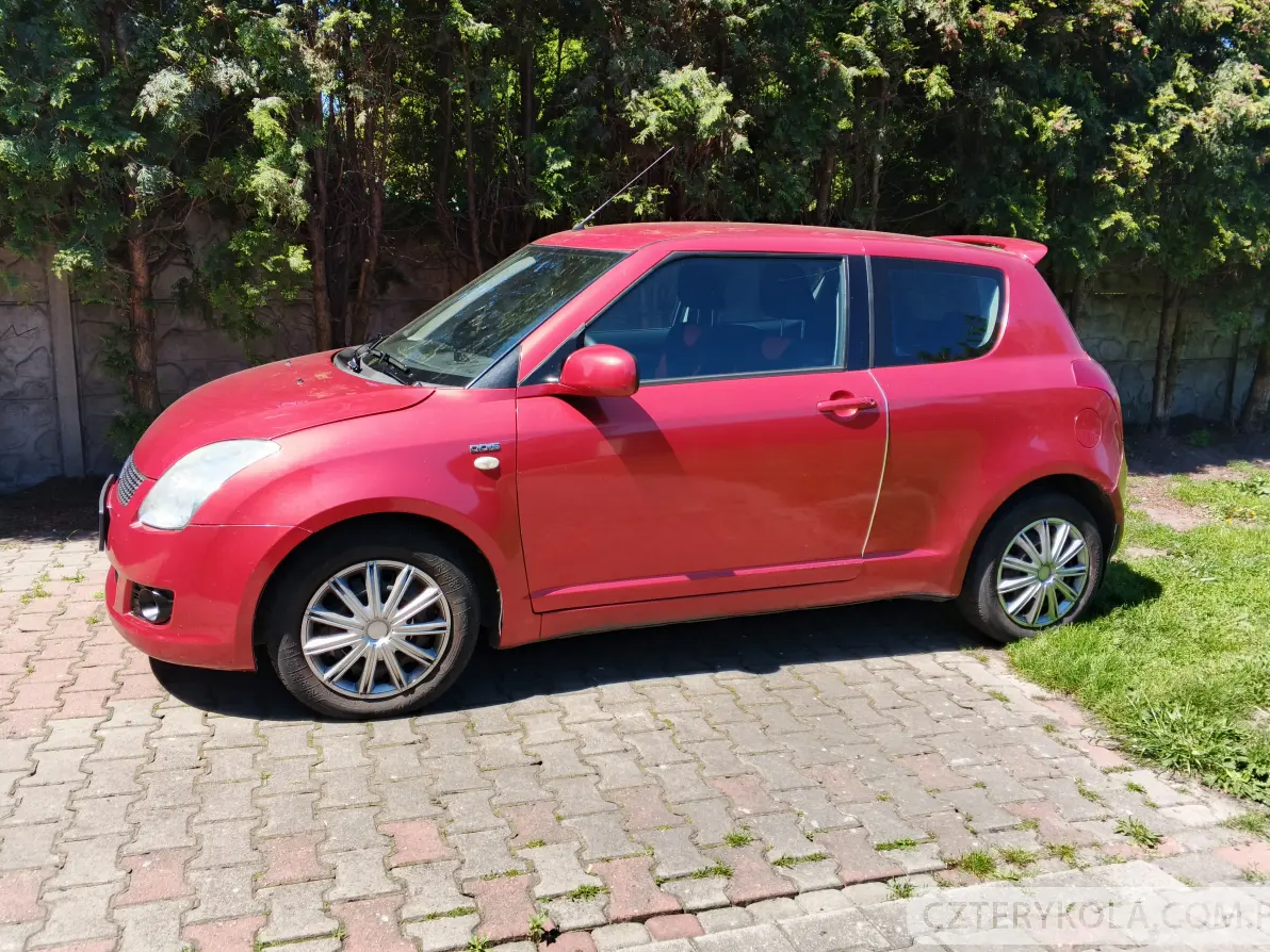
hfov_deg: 61.7
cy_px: 450
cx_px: 642
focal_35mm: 29
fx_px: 1064
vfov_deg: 48.2
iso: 50
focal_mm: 4.11
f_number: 1.6
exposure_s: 1/126
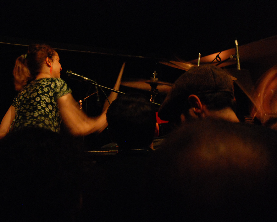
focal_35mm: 63
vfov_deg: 24.3
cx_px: 178
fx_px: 514
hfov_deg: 30.0
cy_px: 118
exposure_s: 1/20
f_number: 4.5
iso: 1250
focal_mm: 29
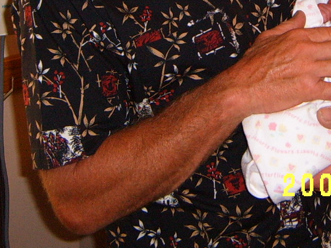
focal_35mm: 90
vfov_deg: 15.8
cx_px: 231
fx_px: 860
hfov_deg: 21.7
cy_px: -49
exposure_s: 1/30
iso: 141
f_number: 2.9
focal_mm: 6.2
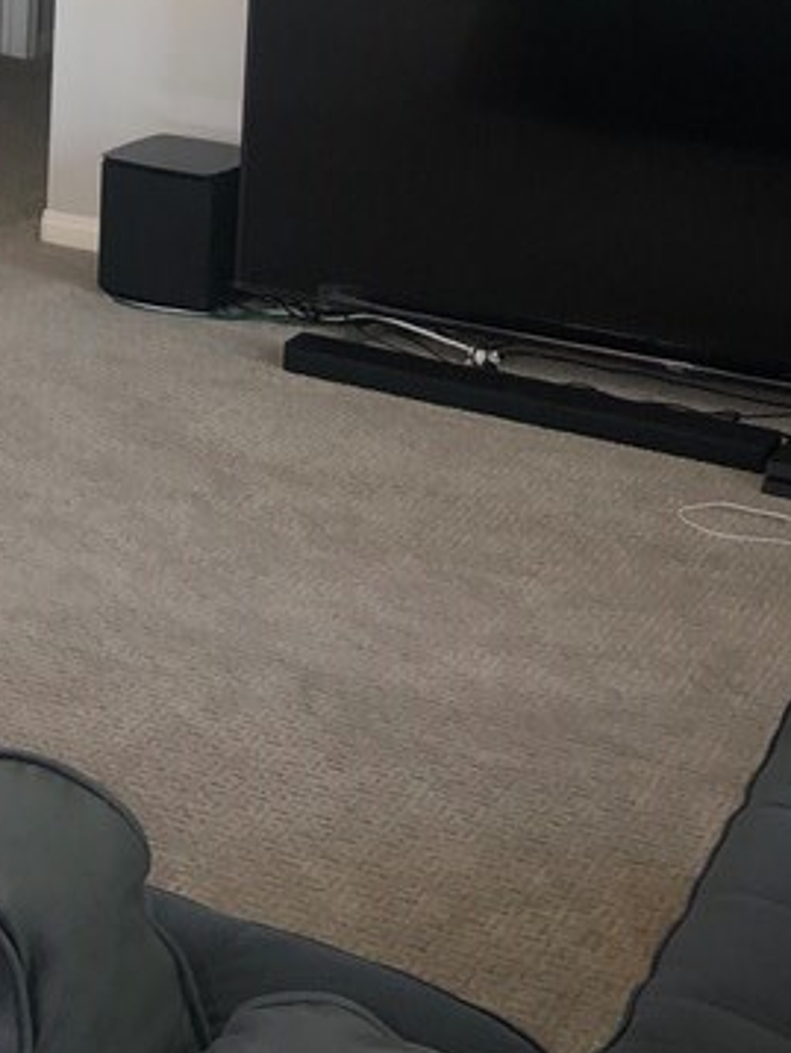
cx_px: 3
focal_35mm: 80
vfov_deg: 22.7
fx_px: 2435
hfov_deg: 18.0
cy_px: -159
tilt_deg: -7.3
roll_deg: -1.1
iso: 32
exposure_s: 1/12
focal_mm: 3.99
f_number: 1.8
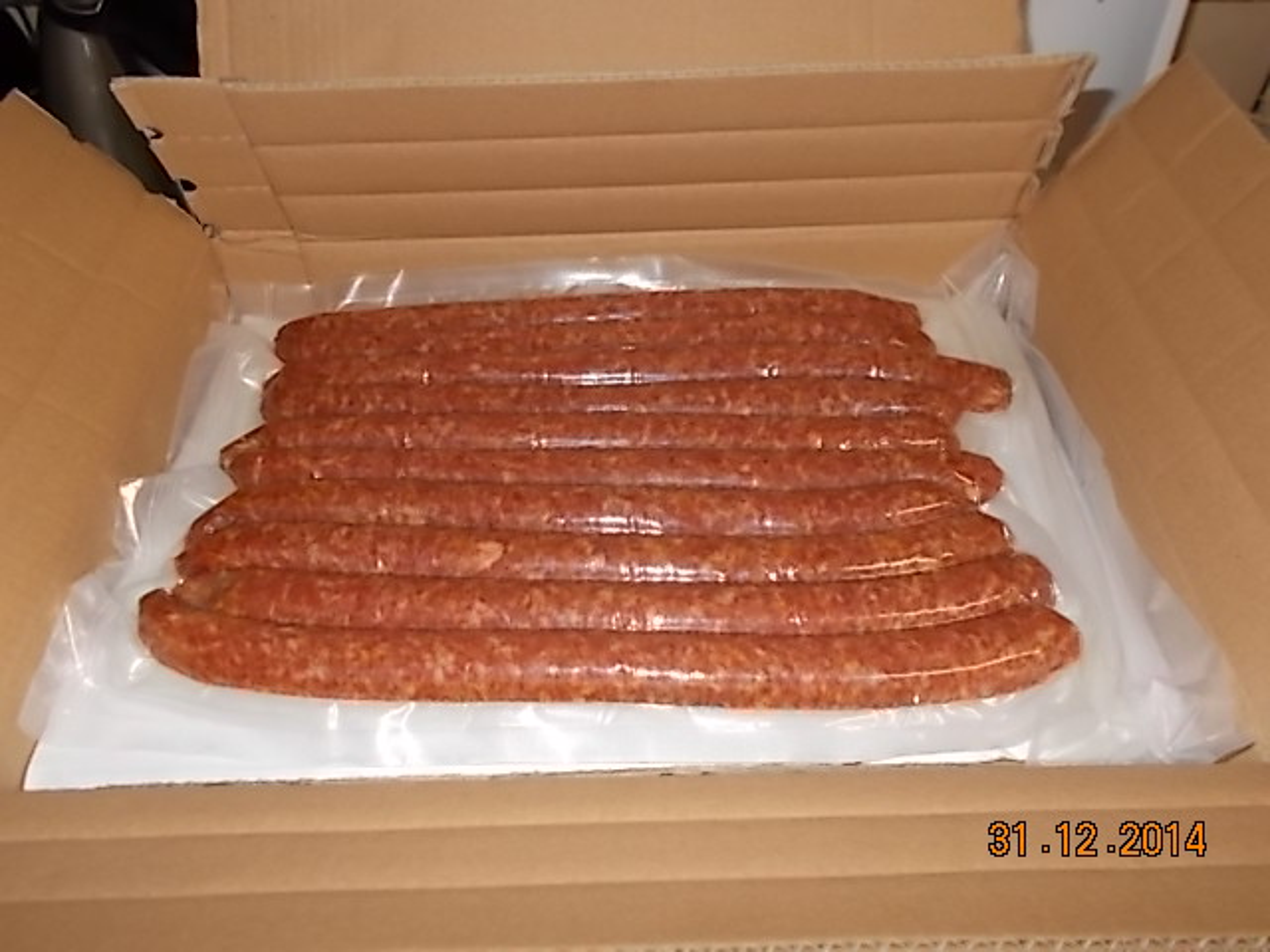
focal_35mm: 30
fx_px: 1101
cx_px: 635
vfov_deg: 46.8
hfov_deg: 60.0
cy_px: 476
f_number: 3.4
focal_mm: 5.3
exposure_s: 1/25
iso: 200
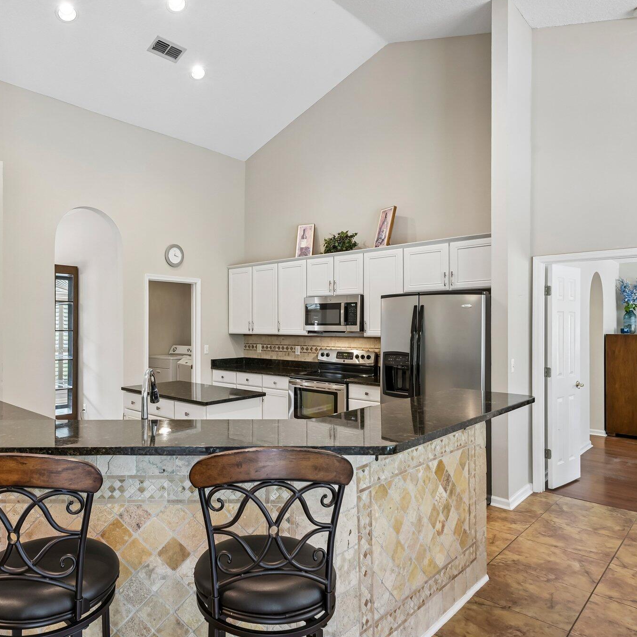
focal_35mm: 23
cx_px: 225
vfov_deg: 68.1
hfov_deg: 66.7
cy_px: 319
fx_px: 471
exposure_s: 1/4
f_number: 8
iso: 400
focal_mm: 17.5
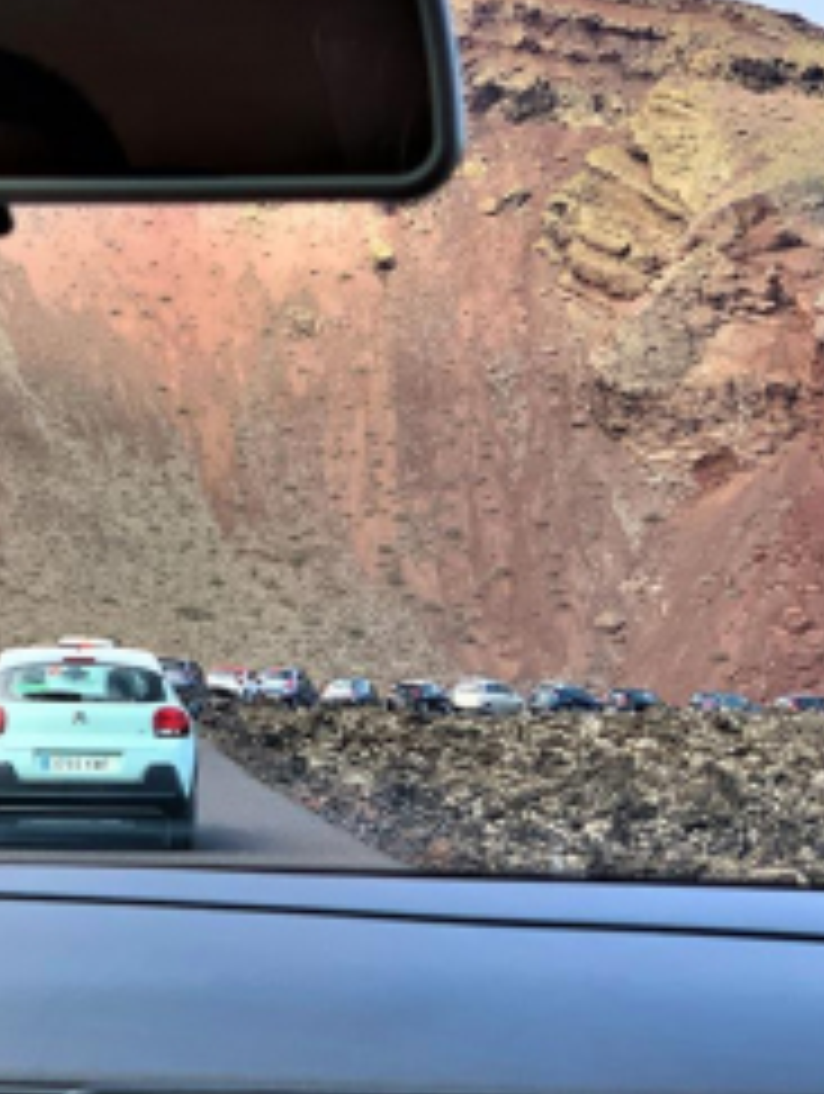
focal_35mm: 94
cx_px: 45
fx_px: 2976
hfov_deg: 15.5
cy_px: 491
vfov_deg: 20.8
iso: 16
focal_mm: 6
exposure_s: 1/188
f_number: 2.4
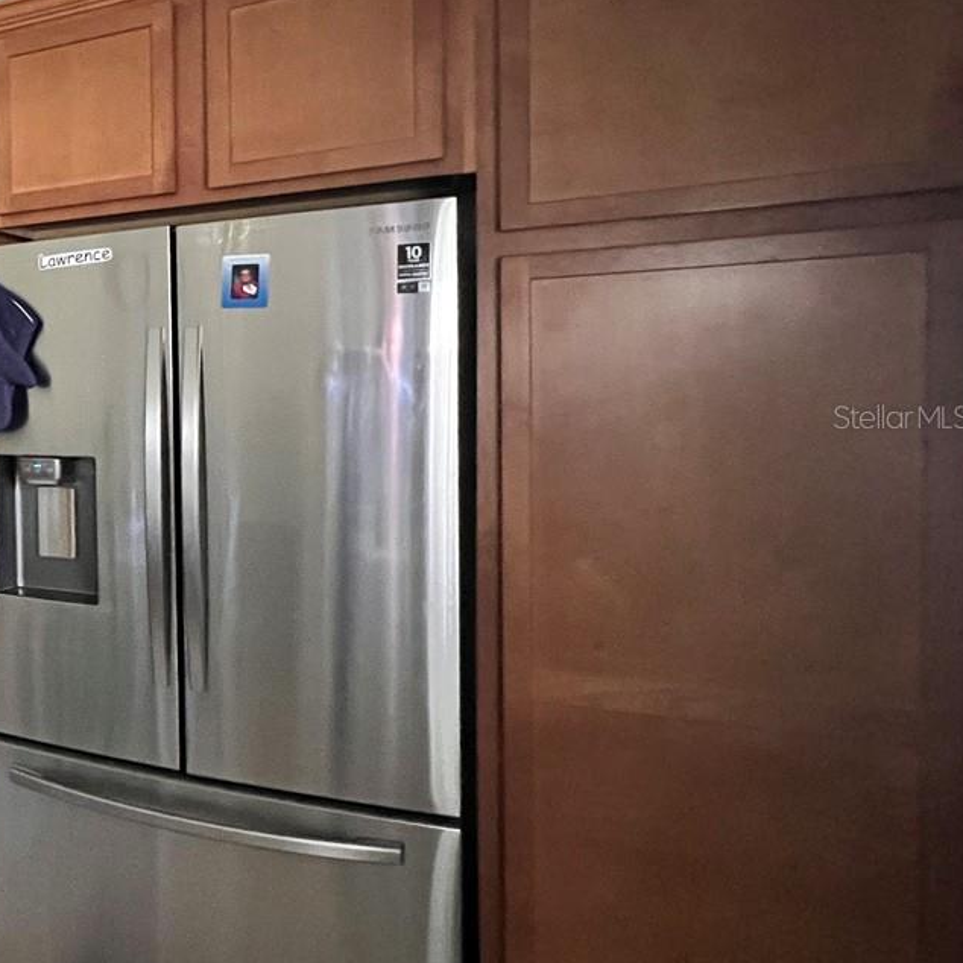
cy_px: 416
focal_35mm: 29
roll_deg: +2.4
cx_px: -238
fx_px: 913
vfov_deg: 55.4
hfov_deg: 38.1
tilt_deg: -3.1
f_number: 1.8
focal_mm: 1.57
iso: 1250
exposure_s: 1/37
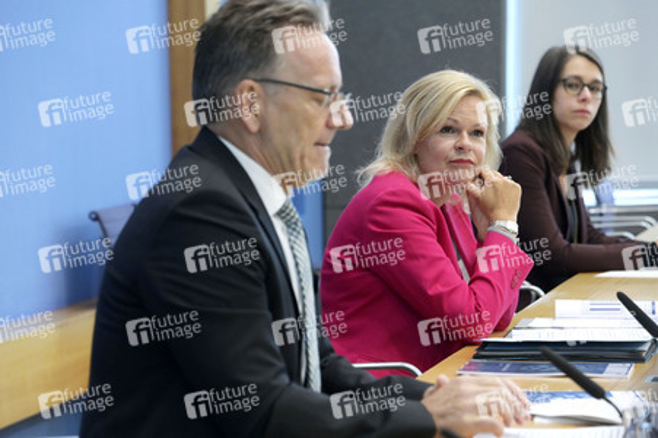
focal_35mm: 170
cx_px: 329
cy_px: 219
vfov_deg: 8.1
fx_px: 3105
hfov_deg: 12.1
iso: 4000
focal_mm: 170
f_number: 6.3
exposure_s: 1/400
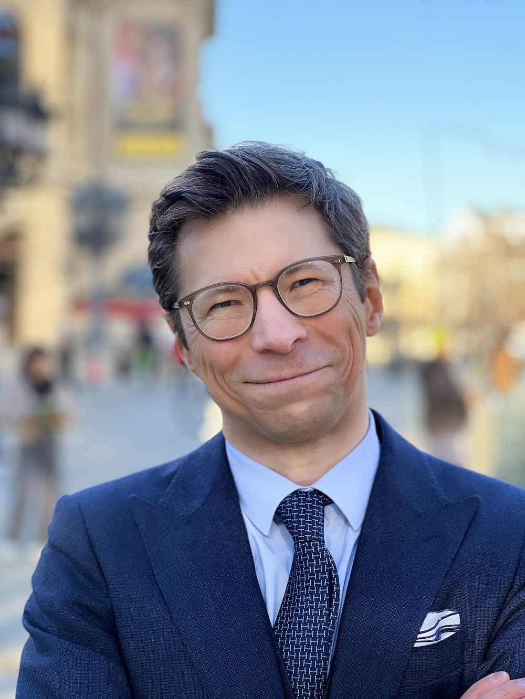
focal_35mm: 77
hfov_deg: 19.1
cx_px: 262
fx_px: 1557
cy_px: 350
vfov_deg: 25.3
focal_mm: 9
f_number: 2.8
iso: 64
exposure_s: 1/121
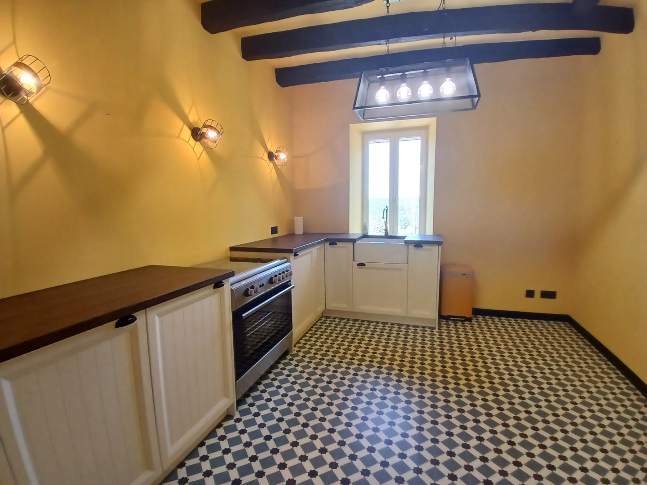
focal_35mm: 17
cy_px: 242
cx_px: 324
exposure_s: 1/33
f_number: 2.2
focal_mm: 1.4
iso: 100
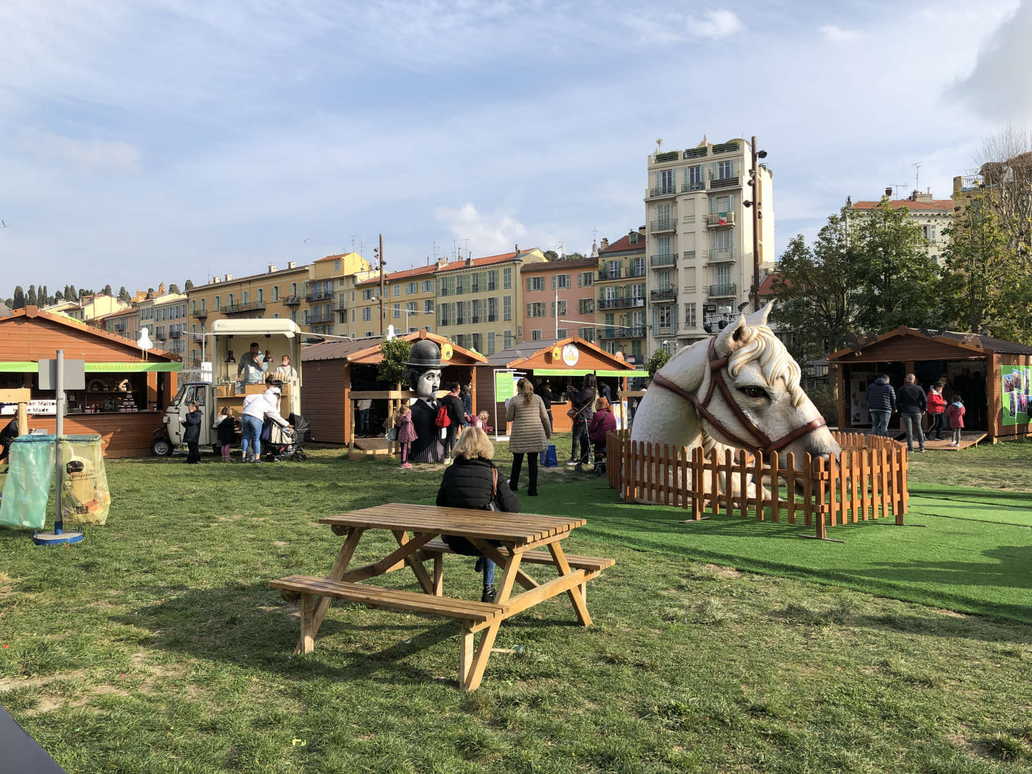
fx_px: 835
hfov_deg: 63.4
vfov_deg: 49.7
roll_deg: +0.0
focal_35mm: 28
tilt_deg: +0.9
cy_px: 387
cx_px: 516
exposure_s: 1/1656
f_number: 1.8
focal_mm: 3.99
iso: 20
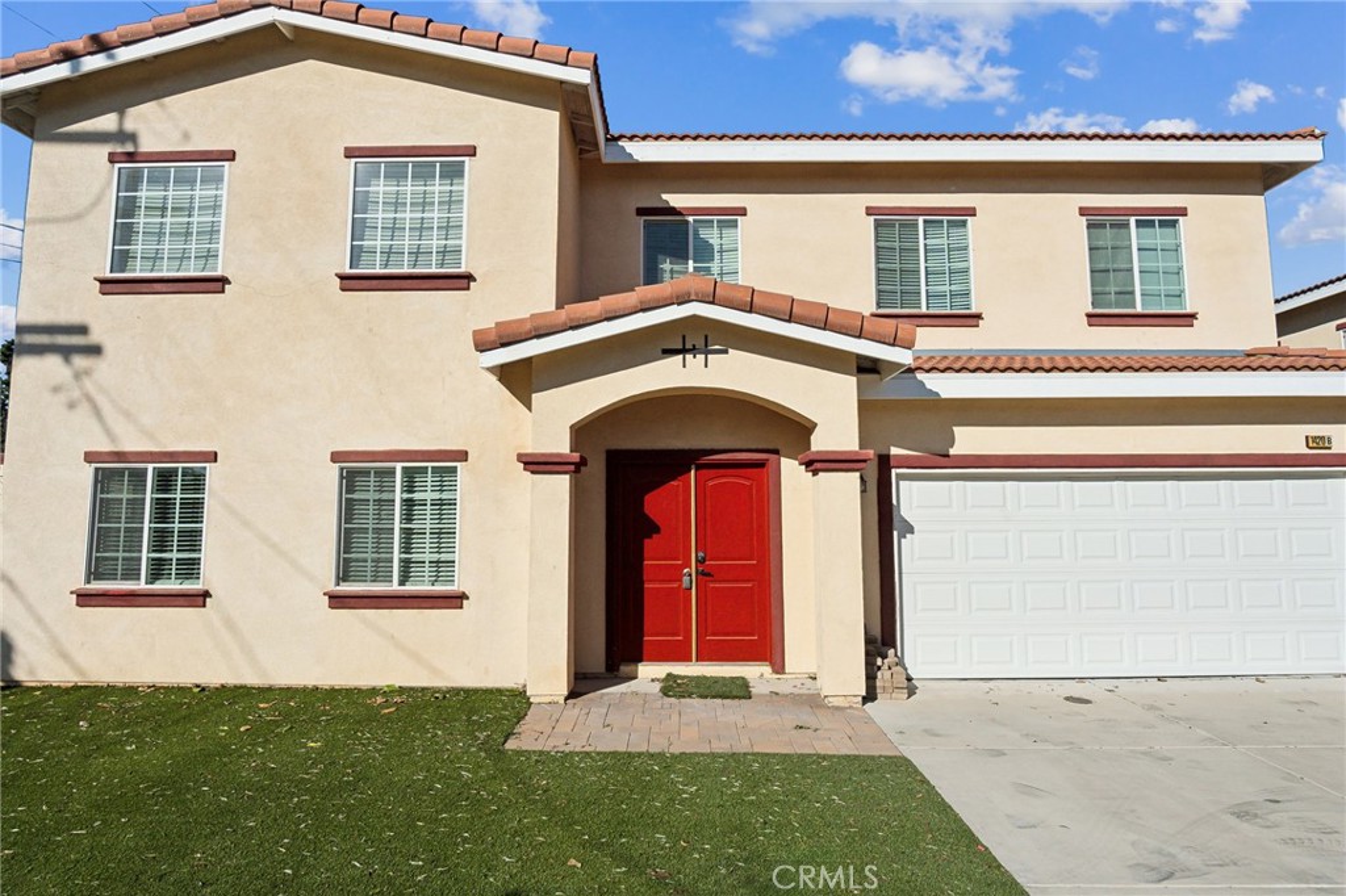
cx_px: 673
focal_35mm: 18
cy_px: 448
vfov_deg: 67.3
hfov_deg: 90.0
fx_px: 673
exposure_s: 1/1600
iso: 250
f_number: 9
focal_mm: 12
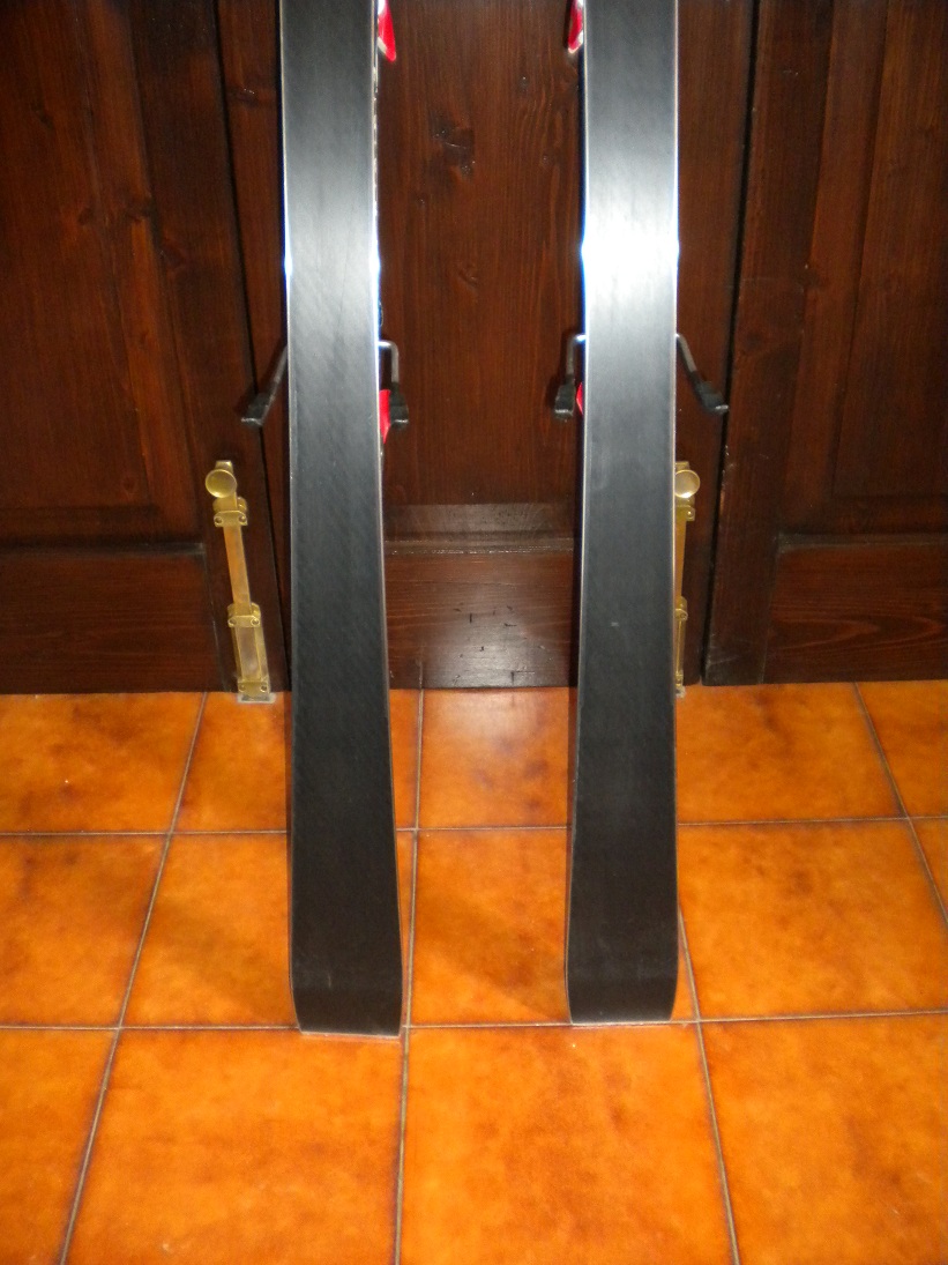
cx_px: 474
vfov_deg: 52.6
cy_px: 632
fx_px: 1278
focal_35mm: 35
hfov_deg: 40.7
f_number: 3.1
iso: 400
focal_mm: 6.3
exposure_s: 1/30
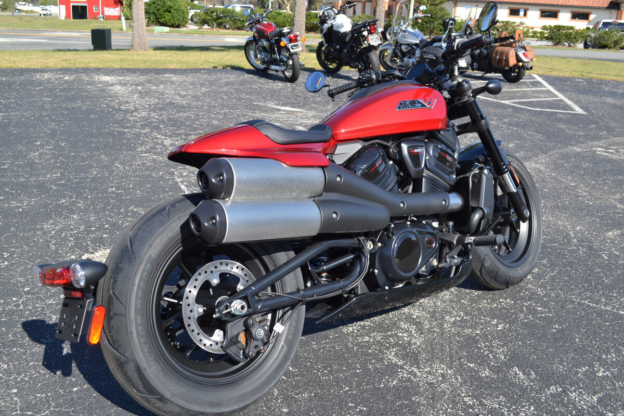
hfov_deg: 57.2
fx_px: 572
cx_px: 312
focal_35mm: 33
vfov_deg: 40.0
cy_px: 208
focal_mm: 22
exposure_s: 1/200
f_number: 7.1
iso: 100
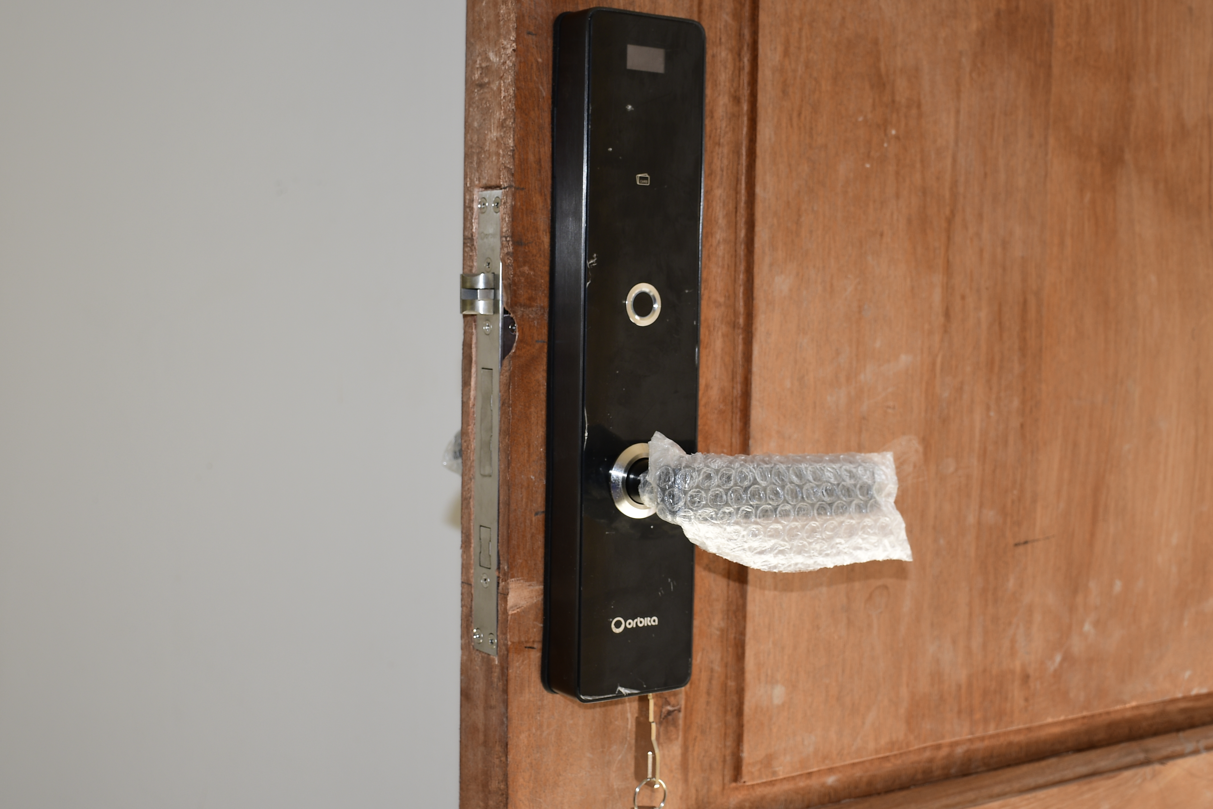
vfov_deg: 28.1
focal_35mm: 48
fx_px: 1617
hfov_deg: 41.1
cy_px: 404
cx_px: 606
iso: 100
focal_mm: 24
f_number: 4
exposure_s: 1/80
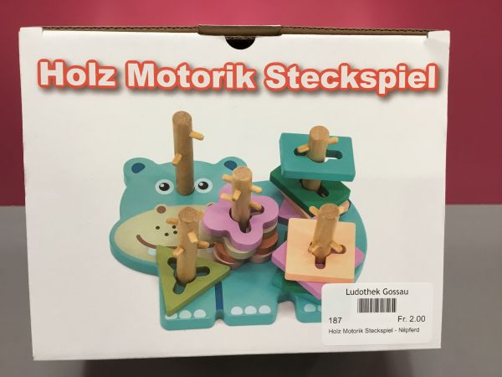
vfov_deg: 45.4
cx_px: 251
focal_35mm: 31
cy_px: 188
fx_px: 450
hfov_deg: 58.4
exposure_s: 1/33
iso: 80
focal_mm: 3.3
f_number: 2.4
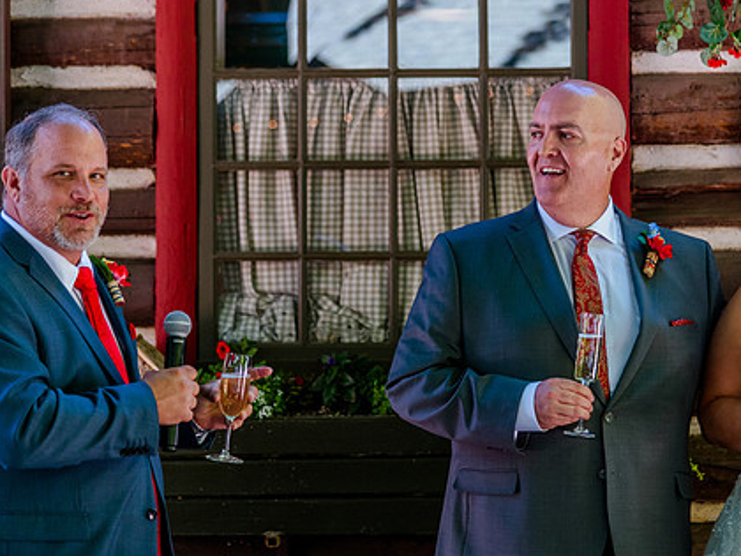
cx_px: 476
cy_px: 221
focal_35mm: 122
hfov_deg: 16.1
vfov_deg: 12.1
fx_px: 2612
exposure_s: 1/400
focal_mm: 92
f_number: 4
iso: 1600
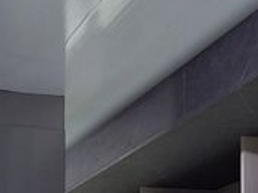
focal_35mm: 89
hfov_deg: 20.6
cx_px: -50
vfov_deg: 14.5
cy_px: 352
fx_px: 663
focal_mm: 5.54
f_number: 1.8
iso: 80
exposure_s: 1/40
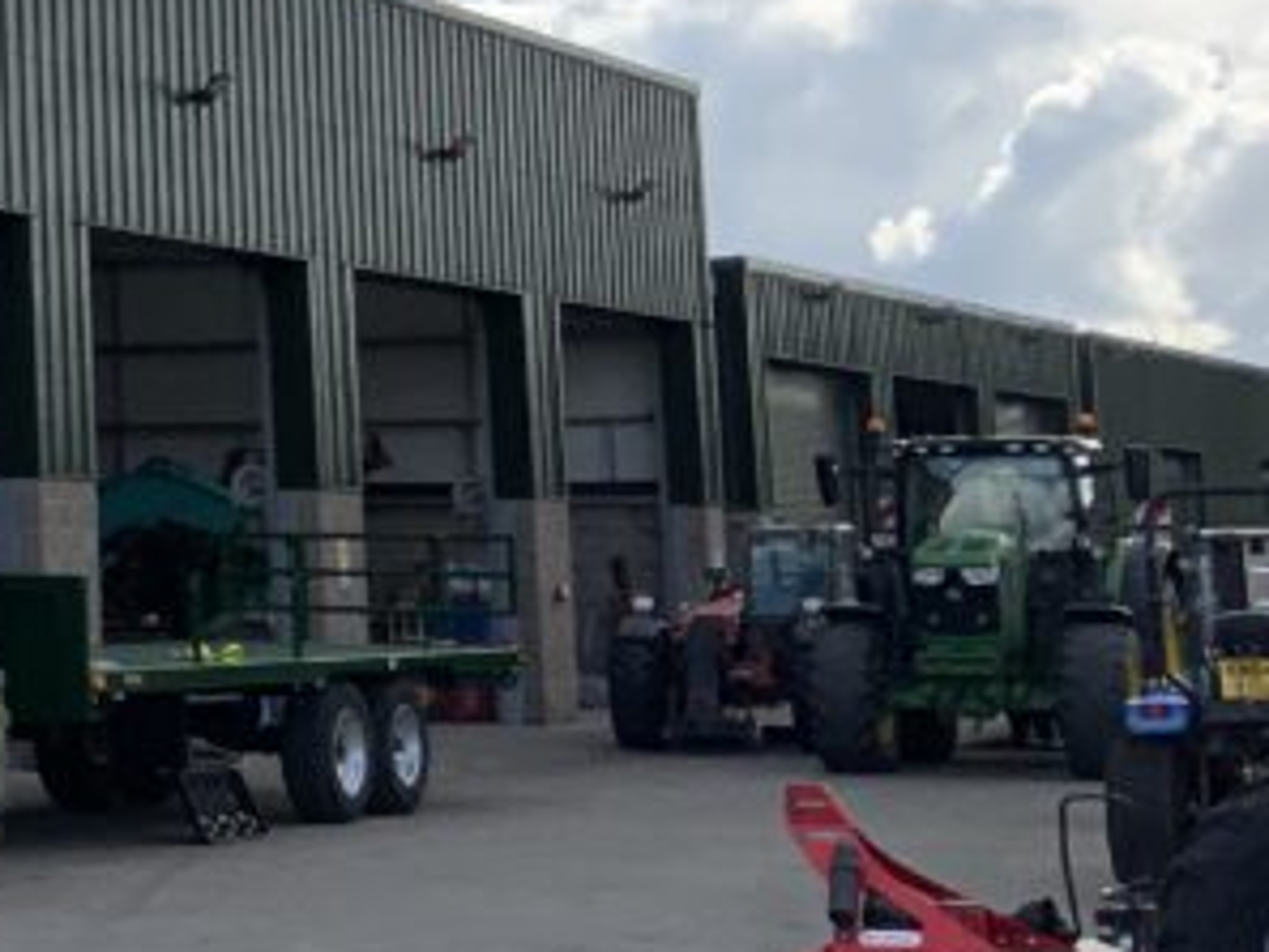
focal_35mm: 100
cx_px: -884
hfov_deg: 16.9
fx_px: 3667
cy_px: 21
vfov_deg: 14.6
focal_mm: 3
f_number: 1.8
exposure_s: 1/1377
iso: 16
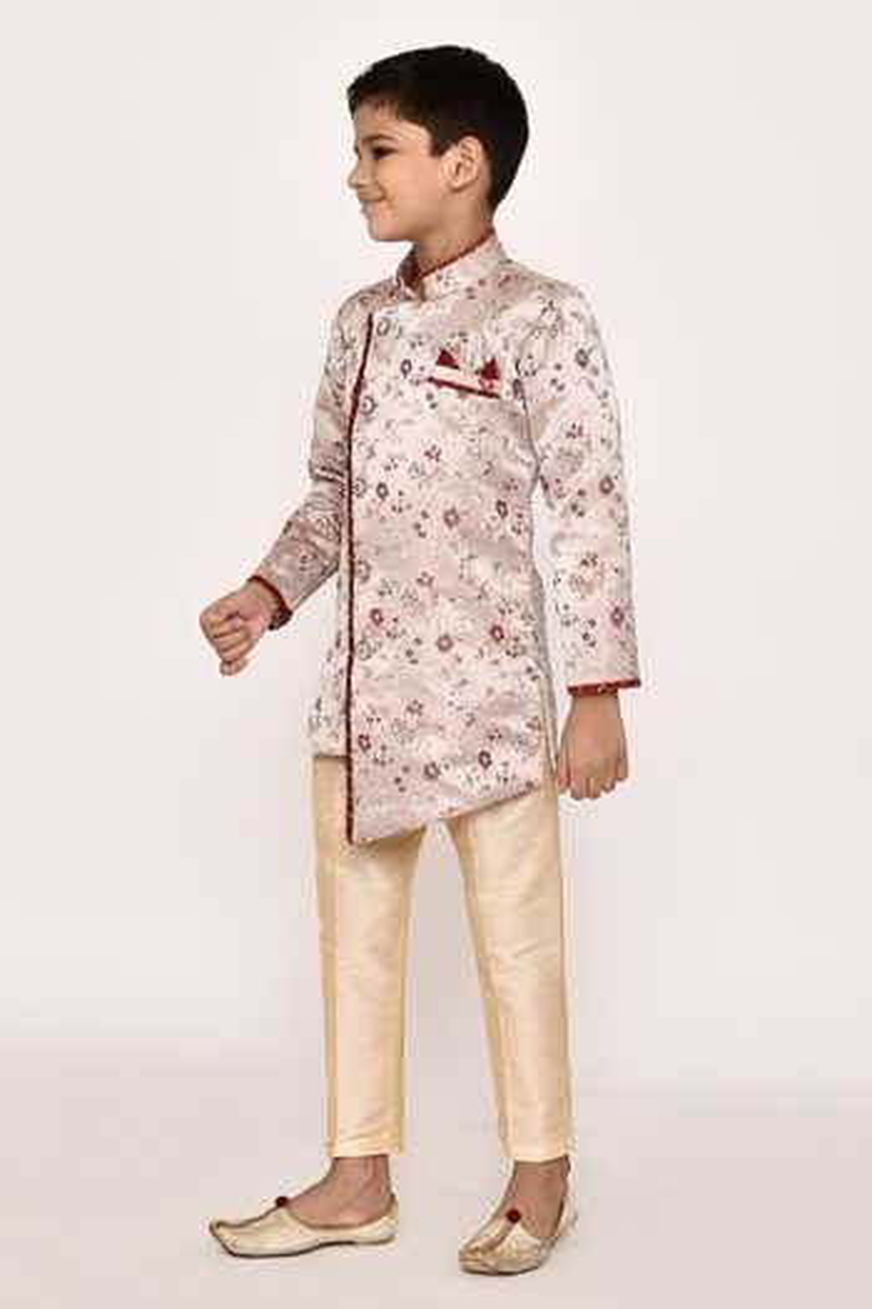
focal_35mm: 50
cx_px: 436
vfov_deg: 39.6
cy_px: 654
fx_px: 1817
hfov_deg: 27.0
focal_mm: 50
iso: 250
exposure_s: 1/160
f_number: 10
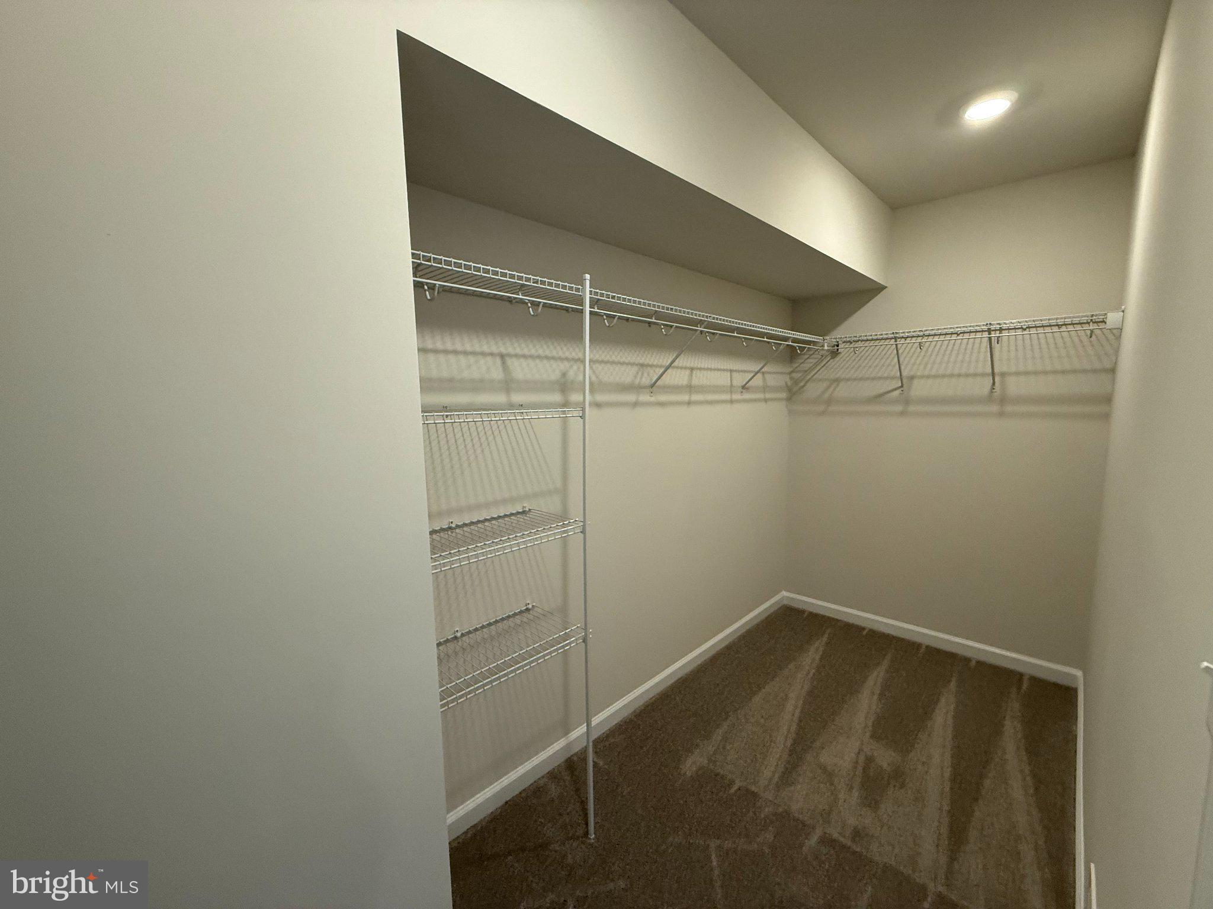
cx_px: 606
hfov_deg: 102.1
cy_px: 454
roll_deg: +1.3
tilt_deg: -5.6
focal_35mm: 14
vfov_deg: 85.7
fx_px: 491
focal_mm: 2.22
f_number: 2.2
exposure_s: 1/120
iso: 250
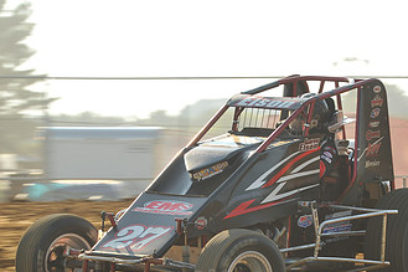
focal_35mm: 317
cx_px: 212
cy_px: 230
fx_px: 3591
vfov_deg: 4.3
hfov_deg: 6.5
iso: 400
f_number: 9
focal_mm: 180
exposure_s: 1/320
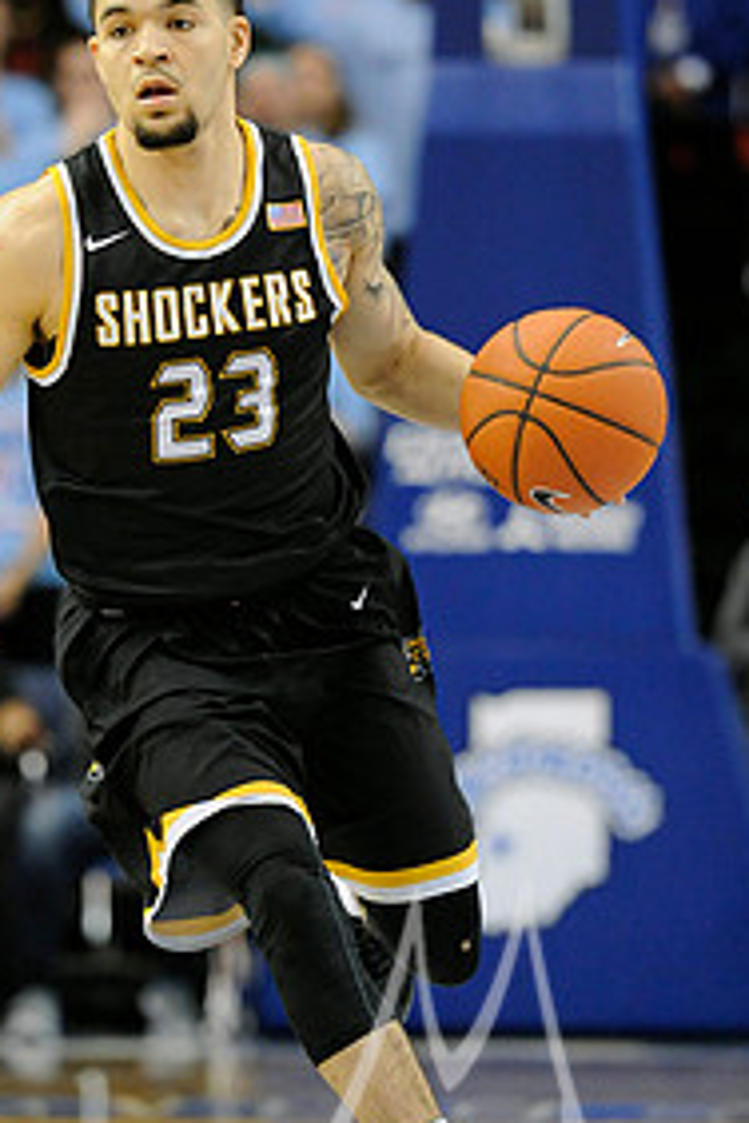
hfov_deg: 4.3
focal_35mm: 320
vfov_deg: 6.4
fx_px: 9986
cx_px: 253
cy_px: 605
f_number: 3.2
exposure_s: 1/1000
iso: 4000
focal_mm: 200
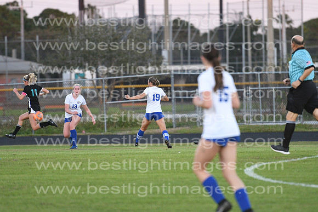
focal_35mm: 300
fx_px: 2650
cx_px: 159
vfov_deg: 4.6
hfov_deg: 6.9
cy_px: 106
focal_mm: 200
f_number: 2.8
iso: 1250
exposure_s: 1/800
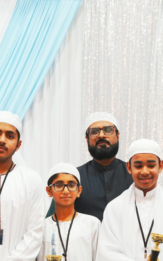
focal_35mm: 152
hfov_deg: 8.6
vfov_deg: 13.6
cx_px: 106
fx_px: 1082
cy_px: 249
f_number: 3.2
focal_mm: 48.7
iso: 640
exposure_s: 1/80
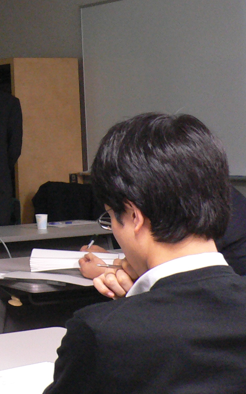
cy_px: 78
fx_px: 955
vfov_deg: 23.0
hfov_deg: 13.0
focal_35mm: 89
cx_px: -225
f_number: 2.8
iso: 200
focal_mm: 5.8
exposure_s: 1/8
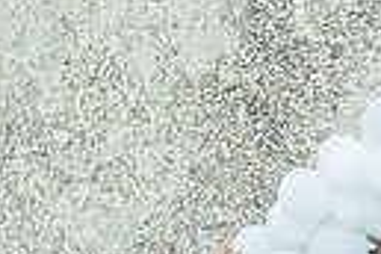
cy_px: 560
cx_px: 443
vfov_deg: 7.6
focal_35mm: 170
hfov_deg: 11.9
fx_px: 1799
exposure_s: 1/250
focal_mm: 35
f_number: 8
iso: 160
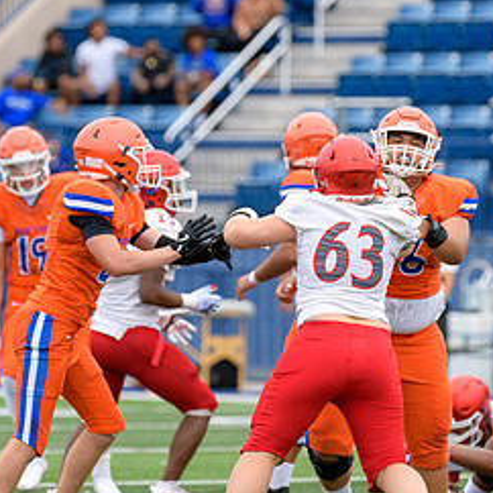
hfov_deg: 3.9
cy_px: 339
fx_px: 7235
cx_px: 342
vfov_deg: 3.9
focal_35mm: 449
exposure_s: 1/1000
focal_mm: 220
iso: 320
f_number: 3.5
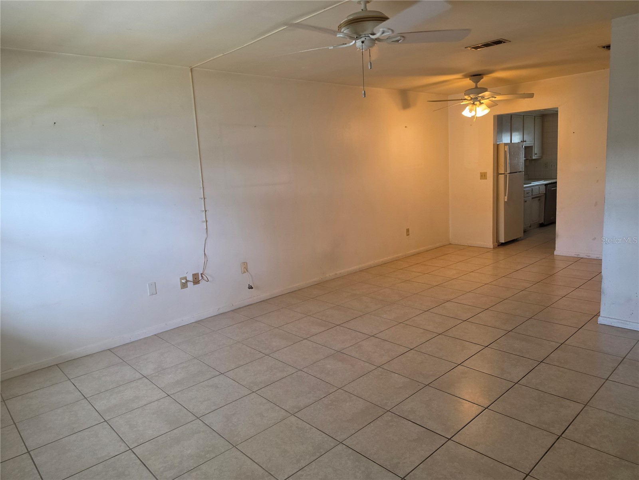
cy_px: 240
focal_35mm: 23
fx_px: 425
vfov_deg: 58.9
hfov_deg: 73.9
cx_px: 320
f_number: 1.4
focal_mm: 6.5
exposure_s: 1/120
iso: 160
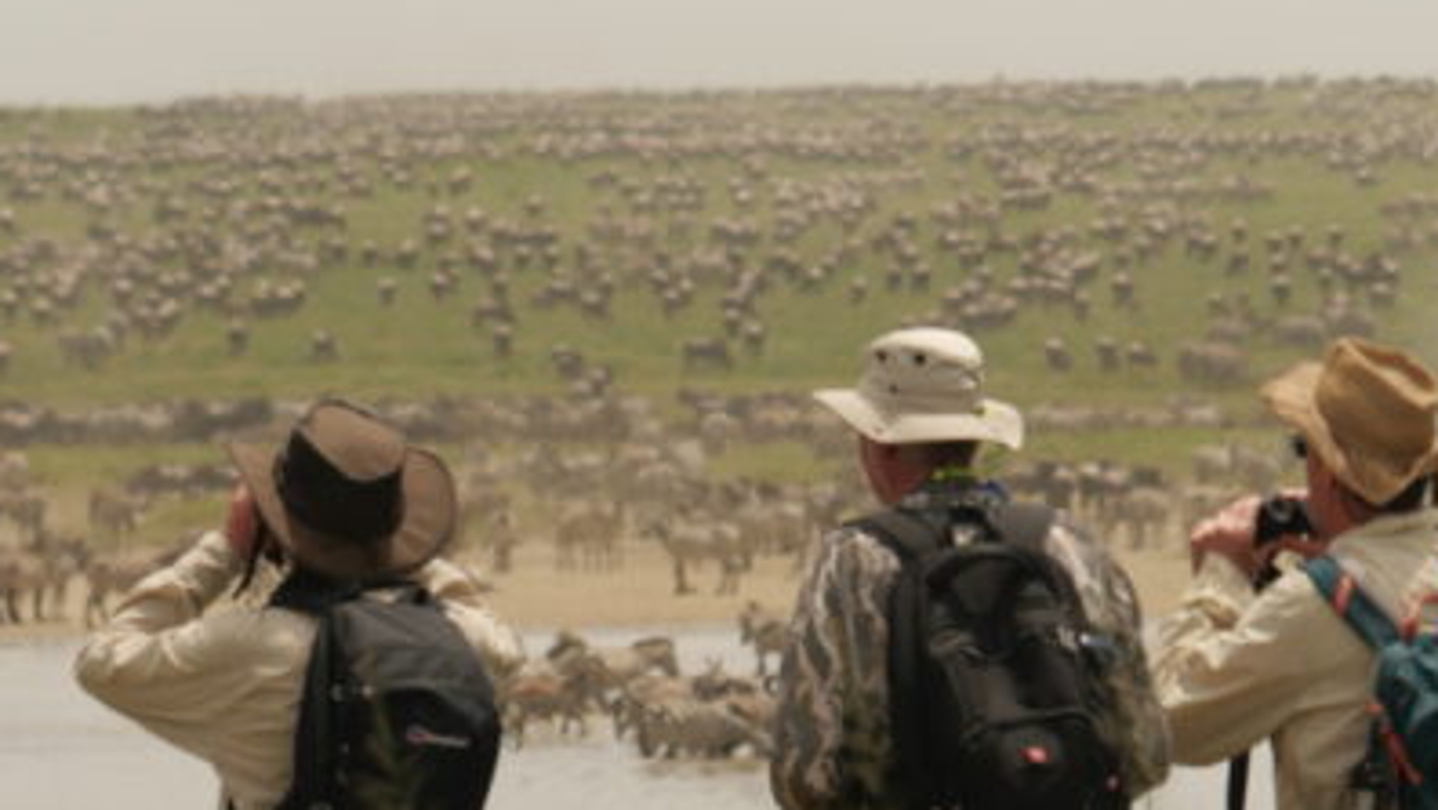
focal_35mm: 634
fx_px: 24181
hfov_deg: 3.4
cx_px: 668
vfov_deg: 1.9
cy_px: 443
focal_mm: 150
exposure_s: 1/500
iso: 200
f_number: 6.3
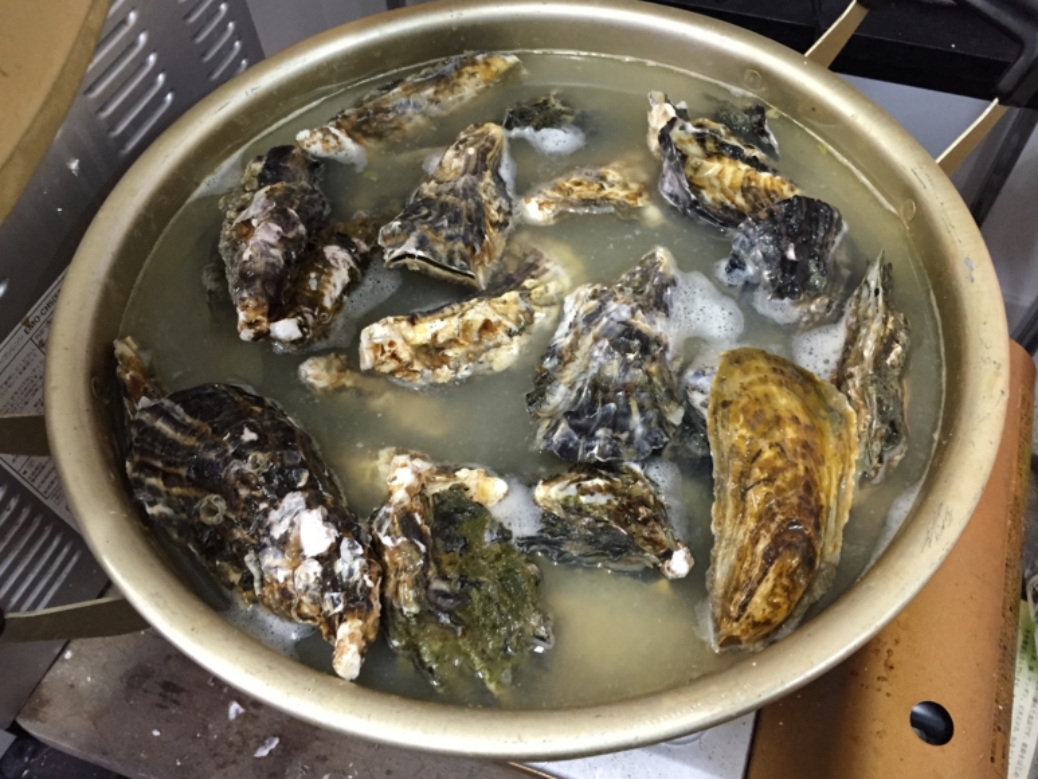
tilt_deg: -56.5
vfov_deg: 46.8
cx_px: 534
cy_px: 387
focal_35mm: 30
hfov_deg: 59.9
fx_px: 900
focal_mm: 4.15
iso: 250
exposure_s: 1/33
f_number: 2.2
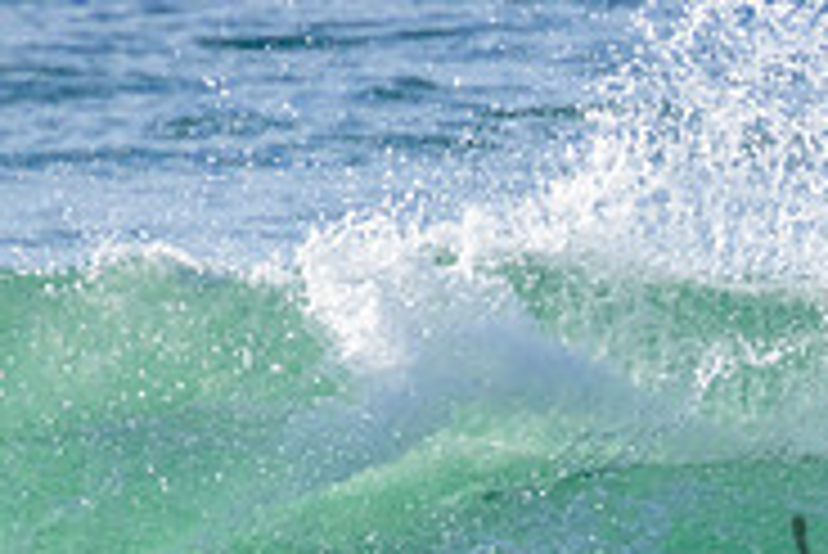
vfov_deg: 0.5
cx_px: 1256
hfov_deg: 0.8
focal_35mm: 2520
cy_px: 547
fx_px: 58004
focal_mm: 800
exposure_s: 1/2000
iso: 1100
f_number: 11
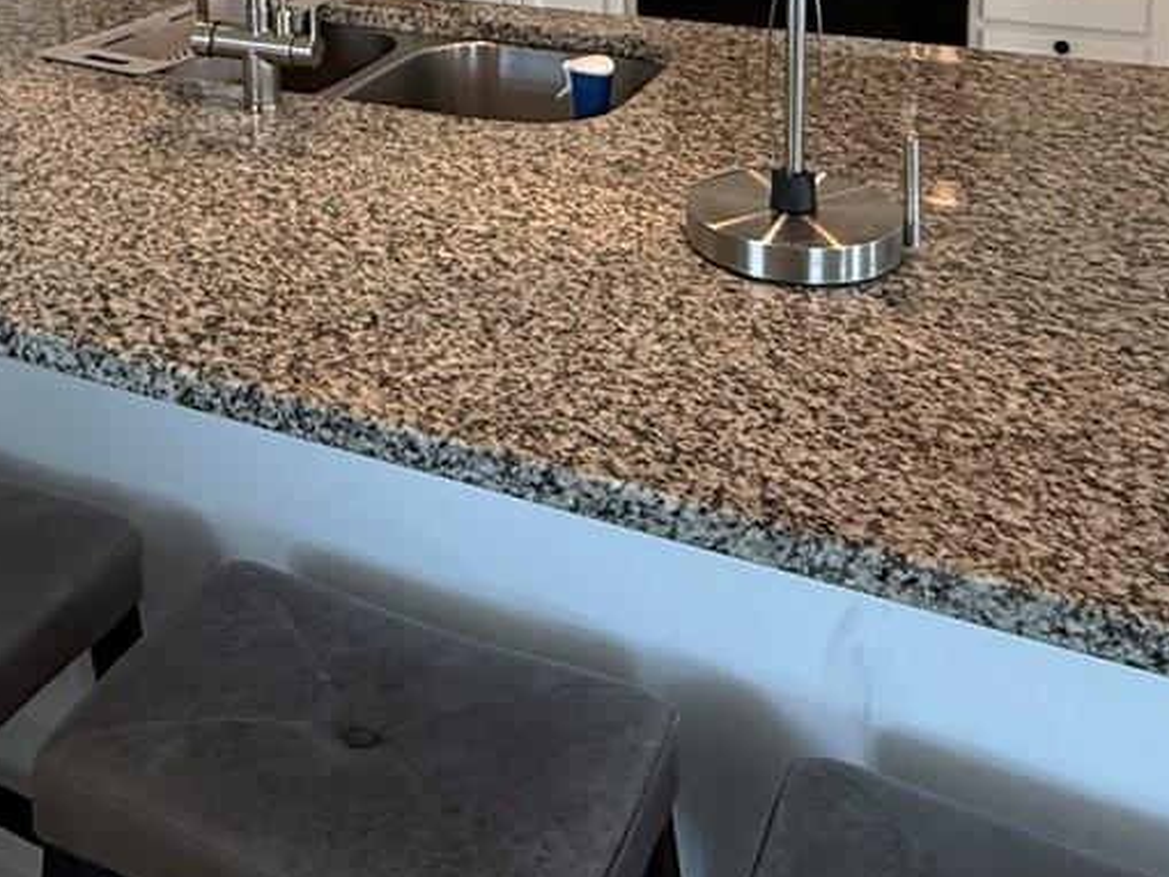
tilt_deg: -7.1
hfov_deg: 42.1
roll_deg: +1.3
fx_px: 1486
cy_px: -161
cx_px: 349
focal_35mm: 44
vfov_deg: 28.8
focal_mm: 2.22
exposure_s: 1/120
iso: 320
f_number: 2.2
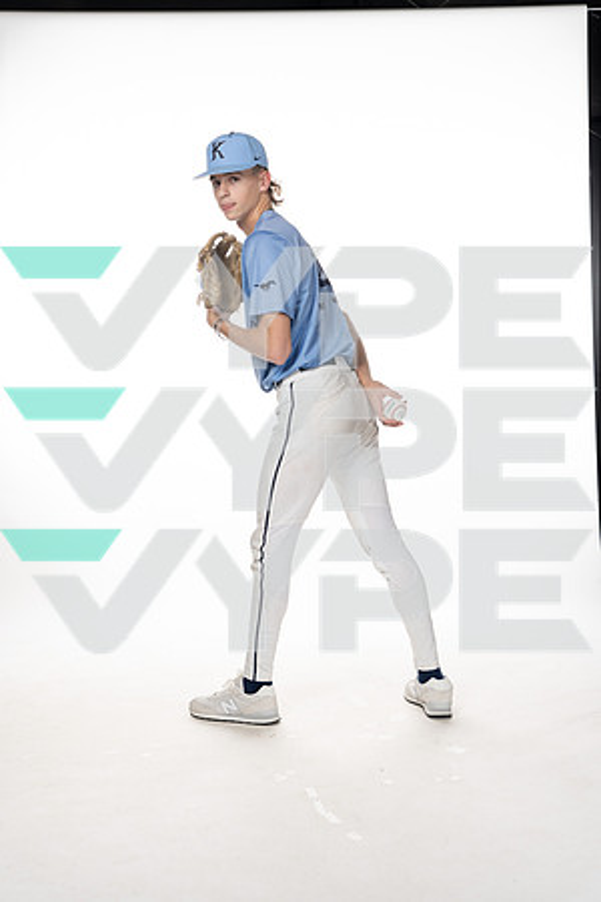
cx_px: 300
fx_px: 1252
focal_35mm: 50
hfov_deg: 27.0
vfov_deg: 39.6
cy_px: 451
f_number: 6.3
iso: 400
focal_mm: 50
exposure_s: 1/250
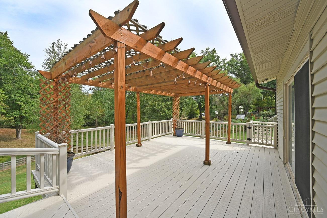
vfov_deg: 81.2
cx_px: 164
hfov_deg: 104.2
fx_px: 127
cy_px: 109
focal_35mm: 14
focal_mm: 14
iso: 100
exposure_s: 1/200
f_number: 7.1
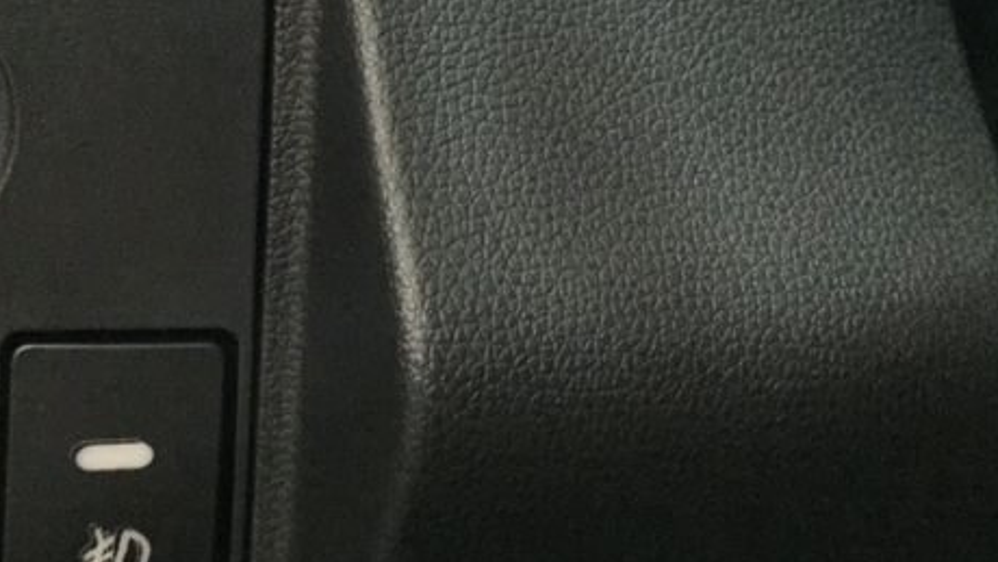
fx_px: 1165
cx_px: 395
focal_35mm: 44
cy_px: 171
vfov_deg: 26.9
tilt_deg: -8.2
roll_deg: -0.8
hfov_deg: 46.1
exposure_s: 1/15
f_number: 2.2
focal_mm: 4.15
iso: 2000
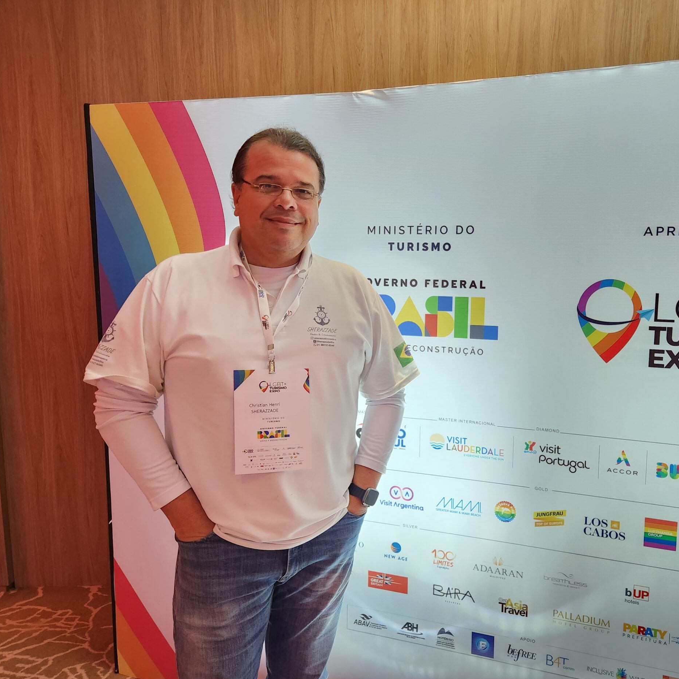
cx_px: 446
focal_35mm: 28
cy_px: 345
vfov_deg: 57.3
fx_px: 621
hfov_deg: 56.2
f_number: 1.8
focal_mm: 5.4
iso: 640
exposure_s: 1/40
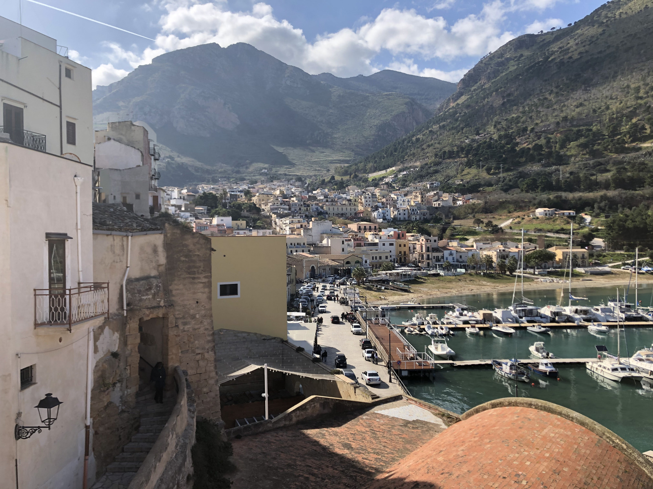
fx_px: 528
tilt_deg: -0.1
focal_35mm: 28
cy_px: 244
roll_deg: +1.4
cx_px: 326
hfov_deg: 63.4
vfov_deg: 49.7
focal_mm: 4
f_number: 1.8
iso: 20
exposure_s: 1/1675
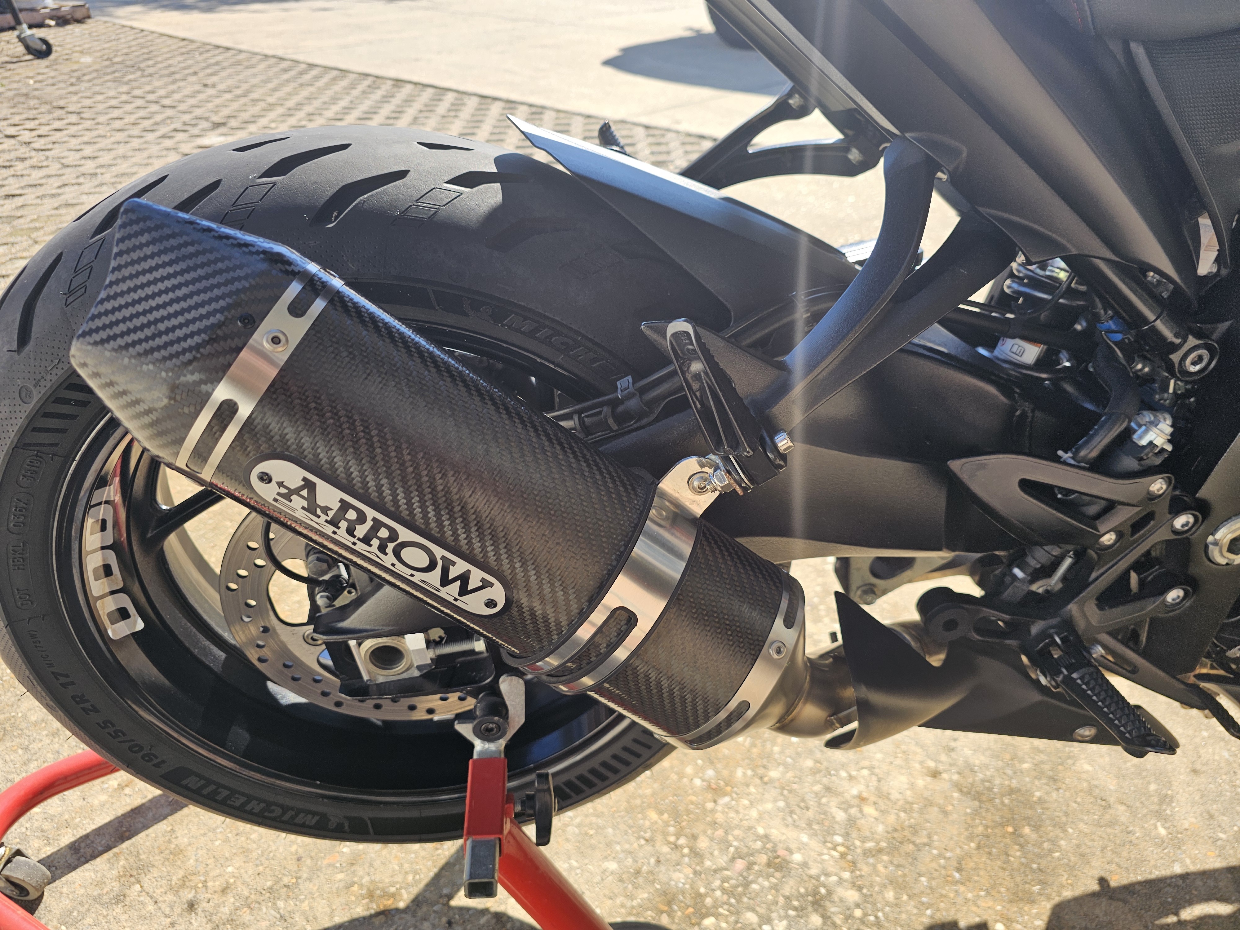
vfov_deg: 58.9
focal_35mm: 23
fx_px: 824
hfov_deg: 73.9
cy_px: 465
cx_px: 620
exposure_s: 1/282
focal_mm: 6.3
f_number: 1.7
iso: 10
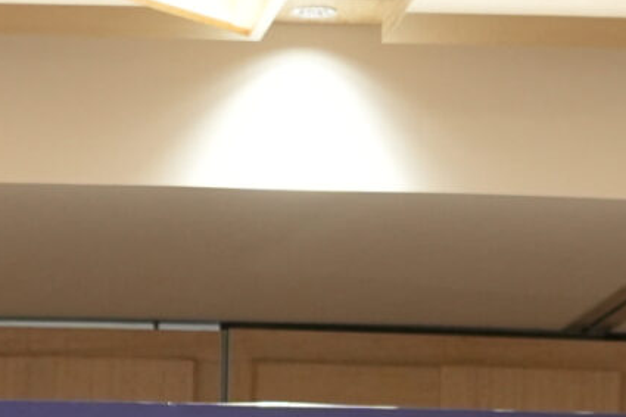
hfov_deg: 9.5
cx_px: -243
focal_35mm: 211
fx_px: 3667
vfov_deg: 6.1
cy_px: 1169
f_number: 2.2
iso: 1600
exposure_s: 1/200
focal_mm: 35
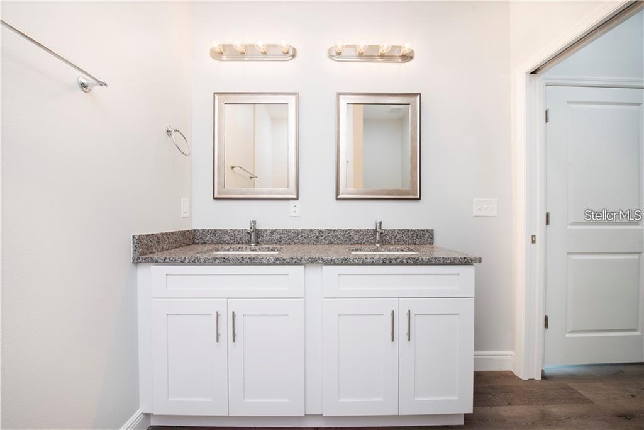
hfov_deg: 104.2
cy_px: 215
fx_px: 250
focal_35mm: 14
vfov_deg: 81.2
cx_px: 322
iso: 400
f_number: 10
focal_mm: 14
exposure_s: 1/15
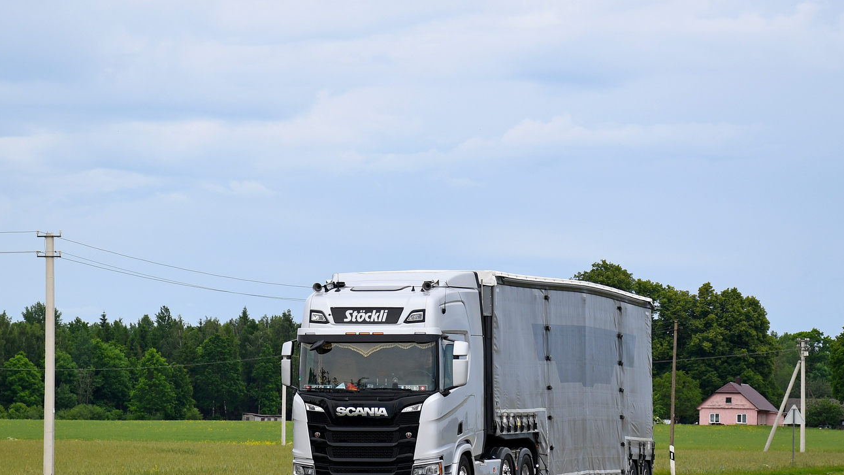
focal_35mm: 98
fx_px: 2193
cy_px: 283
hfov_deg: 21.8
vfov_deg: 12.4
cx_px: 421
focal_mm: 62
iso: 200
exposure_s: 1/800
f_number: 6.3
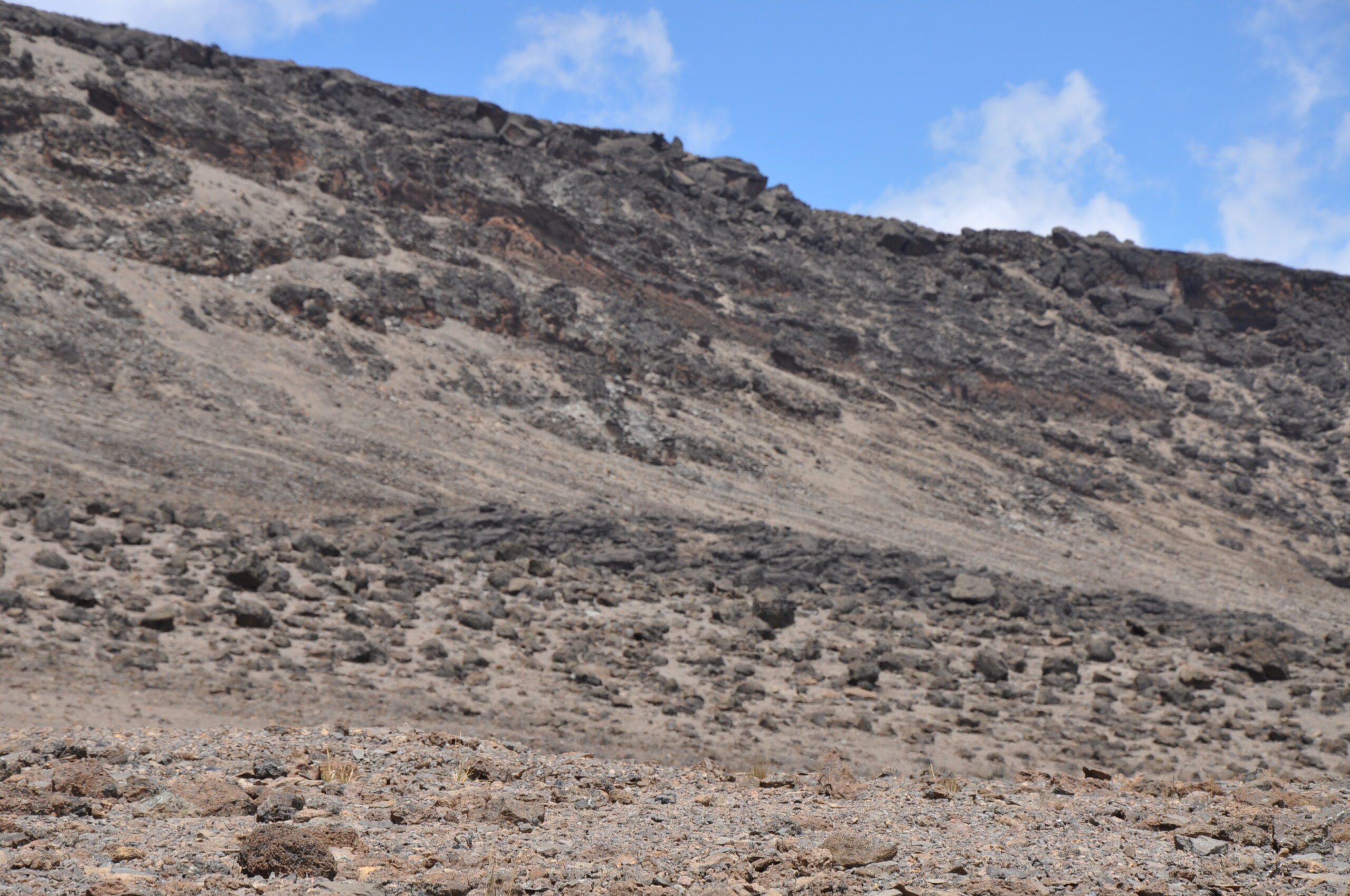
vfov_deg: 9.3
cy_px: 448
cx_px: 675
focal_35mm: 147
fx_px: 5505
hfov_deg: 14.0
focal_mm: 98
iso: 200
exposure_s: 1/400
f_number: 10
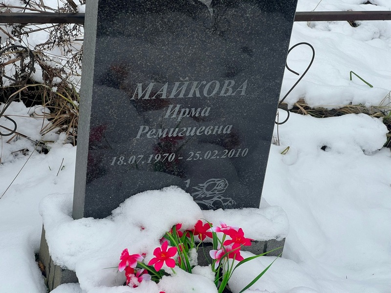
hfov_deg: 25.3
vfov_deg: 19.1
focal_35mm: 77
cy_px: 146
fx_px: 870
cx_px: 196
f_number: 2.8
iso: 64
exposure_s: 1/99
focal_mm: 9
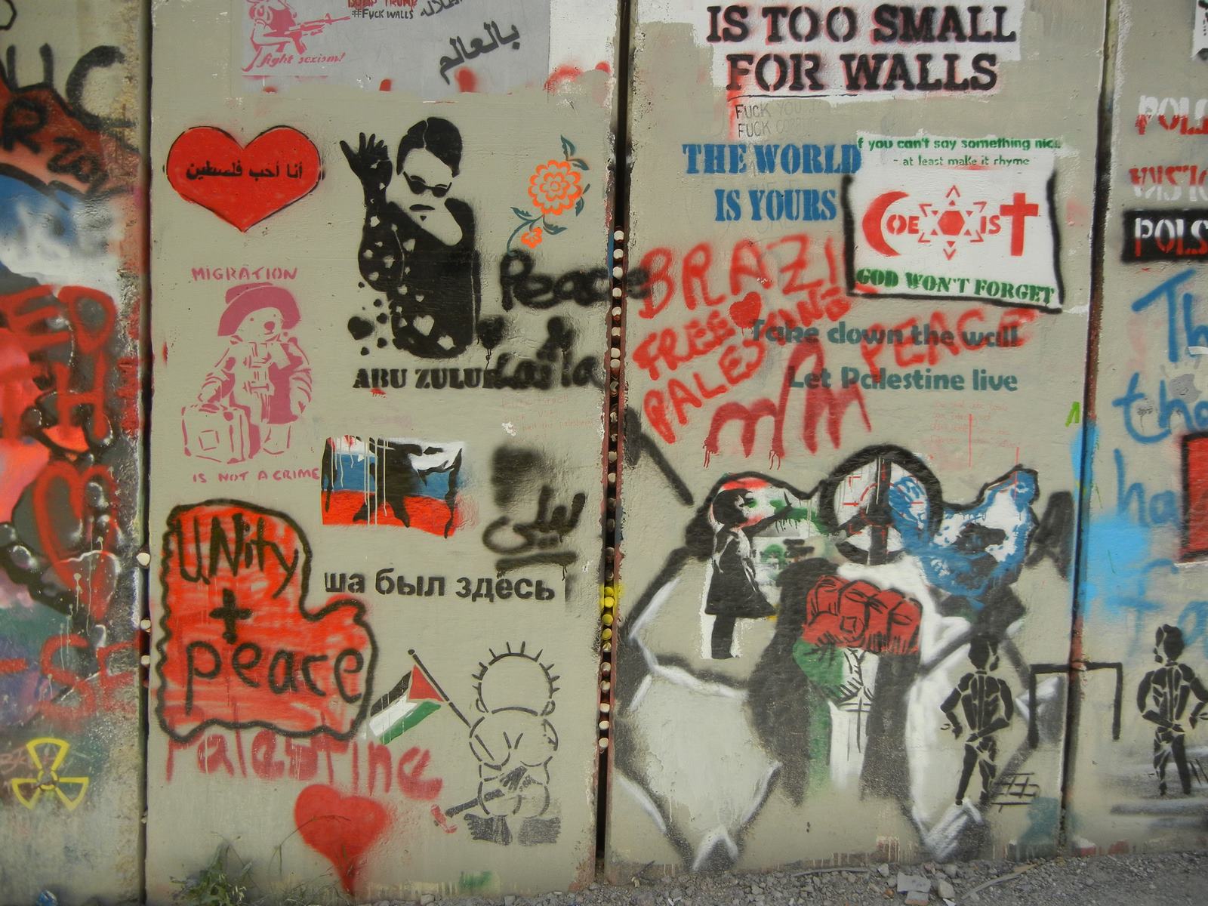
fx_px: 1047
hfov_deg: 60.0
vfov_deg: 46.8
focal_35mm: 30
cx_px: 604
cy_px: 453
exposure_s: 1/668
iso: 160
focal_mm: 5.4
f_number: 3.5
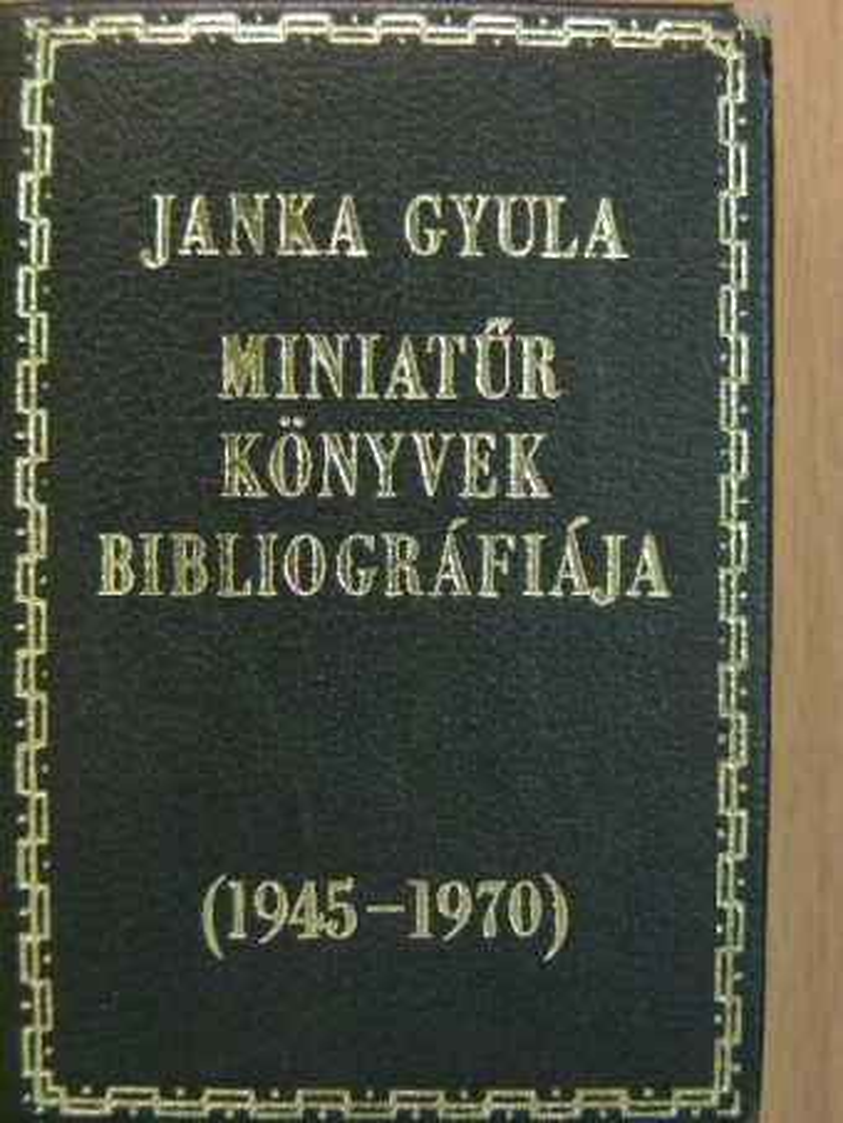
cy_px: 562
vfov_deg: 27.8
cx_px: 422
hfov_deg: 21.0
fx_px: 2272
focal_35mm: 70
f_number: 3.5
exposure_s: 1/27.7
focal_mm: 11.7
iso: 200
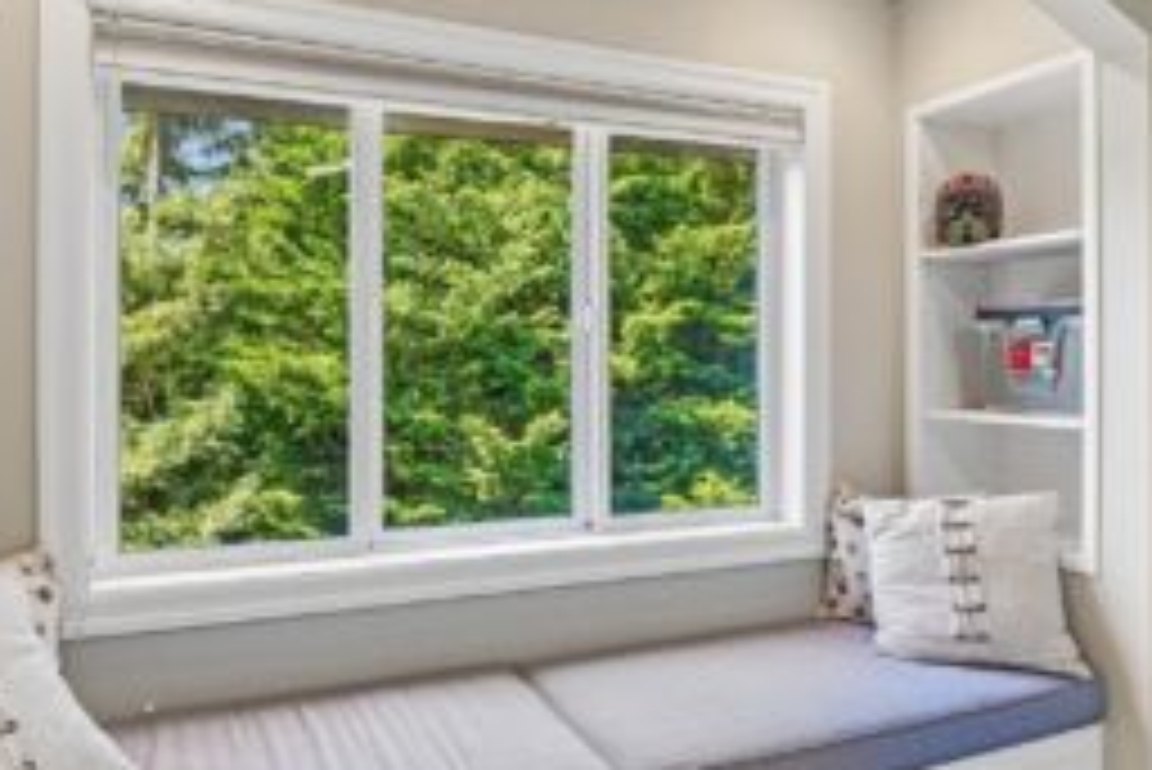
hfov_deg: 71.5
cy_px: 376
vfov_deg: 51.3
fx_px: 800
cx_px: 554
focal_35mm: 25
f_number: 8
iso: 1600
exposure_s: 1/80
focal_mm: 16
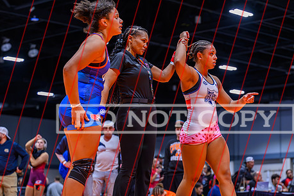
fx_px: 858
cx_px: 172
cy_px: 118
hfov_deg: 19.4
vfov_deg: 13.1
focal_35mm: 105
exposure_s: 1/800
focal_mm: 70
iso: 3200
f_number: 2.8
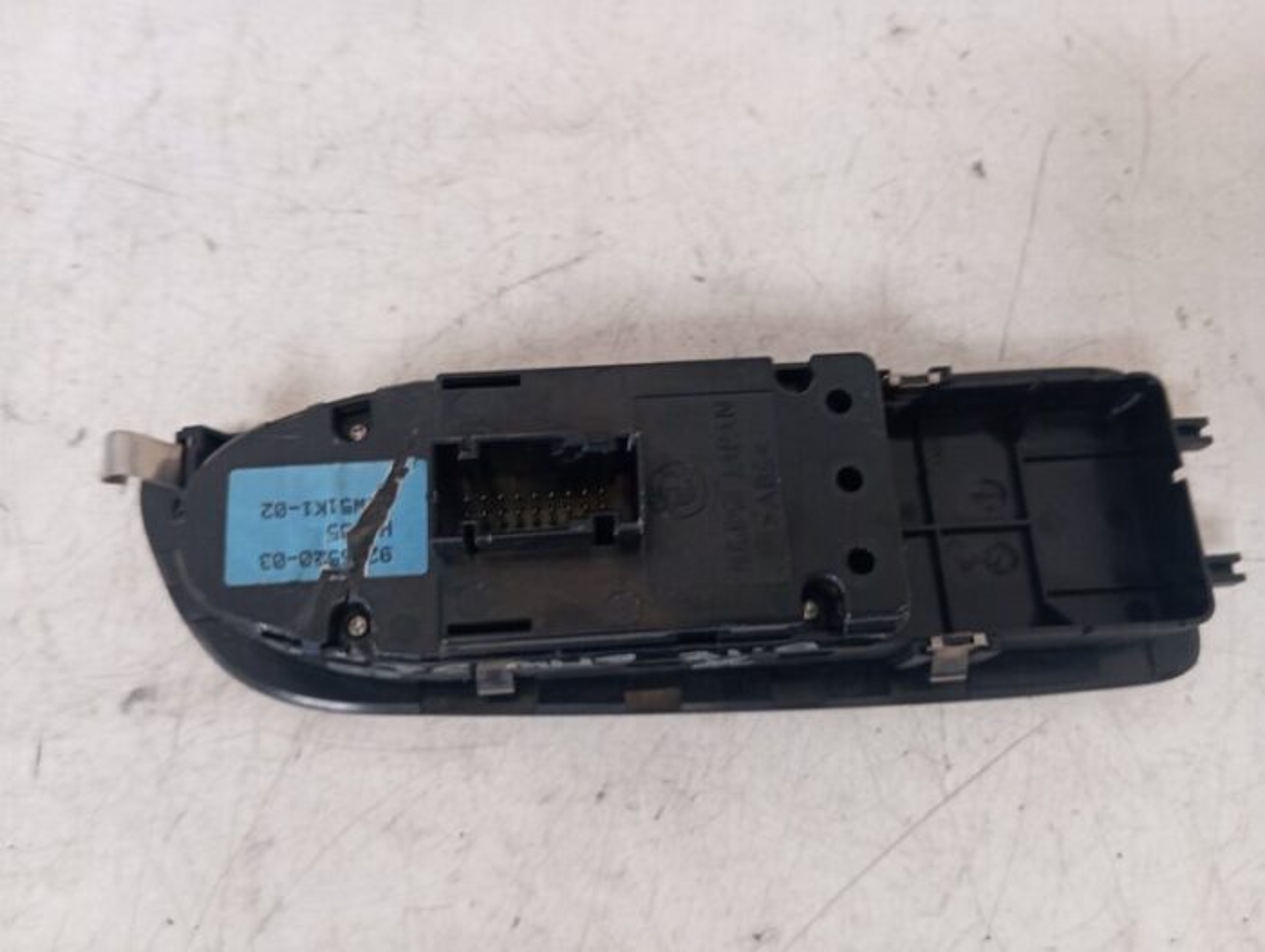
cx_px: 632
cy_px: 476
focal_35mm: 28
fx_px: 1025
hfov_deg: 63.4
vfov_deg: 49.9
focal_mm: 4.22
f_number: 1.8
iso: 278
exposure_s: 1/33.3
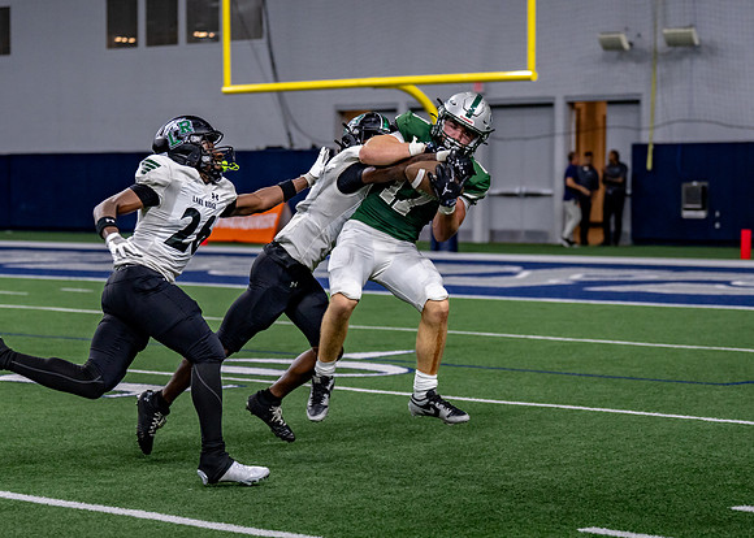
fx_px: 2435
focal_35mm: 114
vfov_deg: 12.6
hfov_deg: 17.6
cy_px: 312
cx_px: 347
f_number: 2.8
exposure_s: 1/1000
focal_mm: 82
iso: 1600
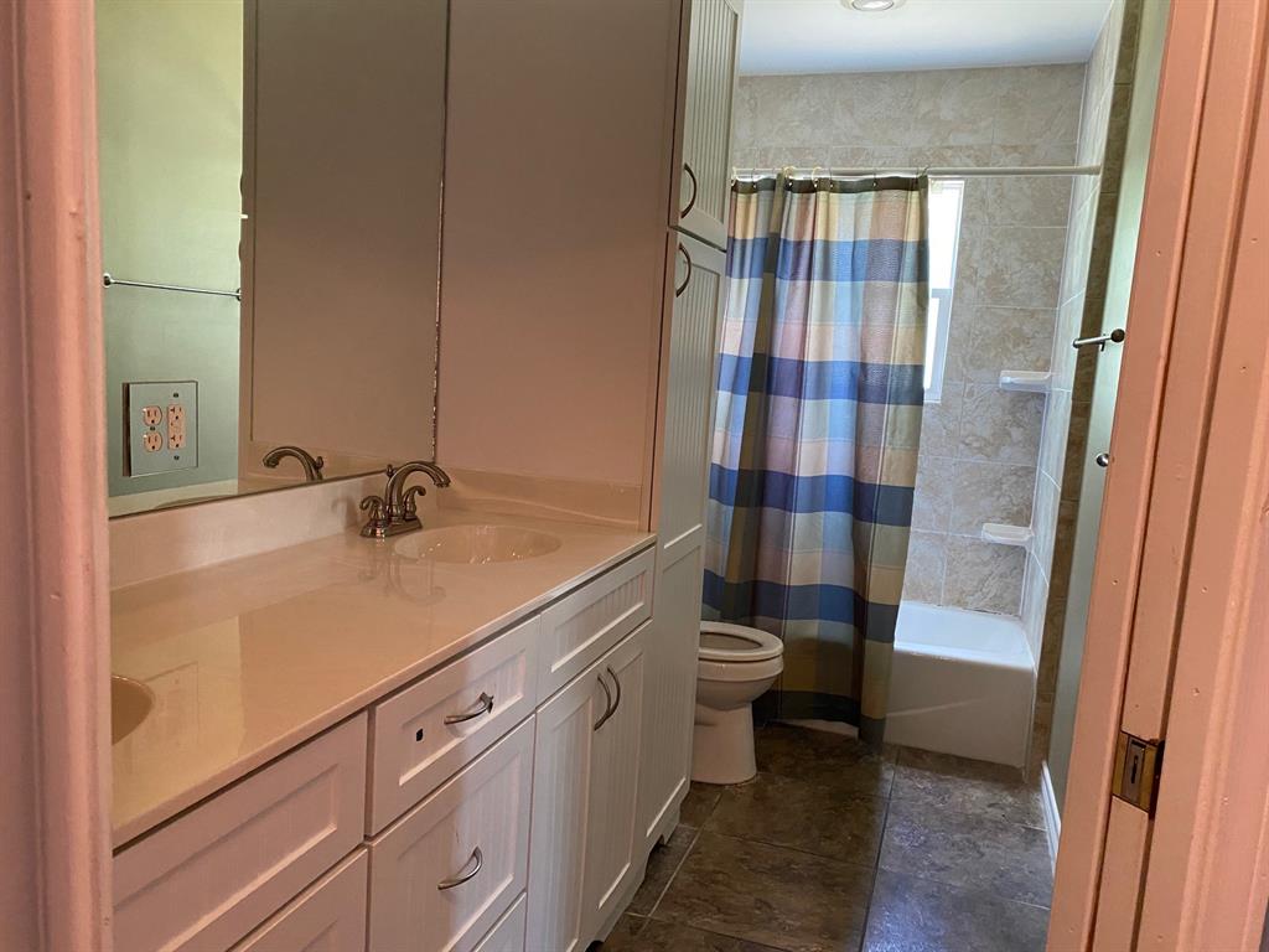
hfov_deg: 67.3
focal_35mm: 26
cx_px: 634
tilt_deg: -8.8
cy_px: 476
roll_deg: -3.5
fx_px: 953
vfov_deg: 53.1
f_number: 1.8
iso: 500
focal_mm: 4.25
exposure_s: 1/60
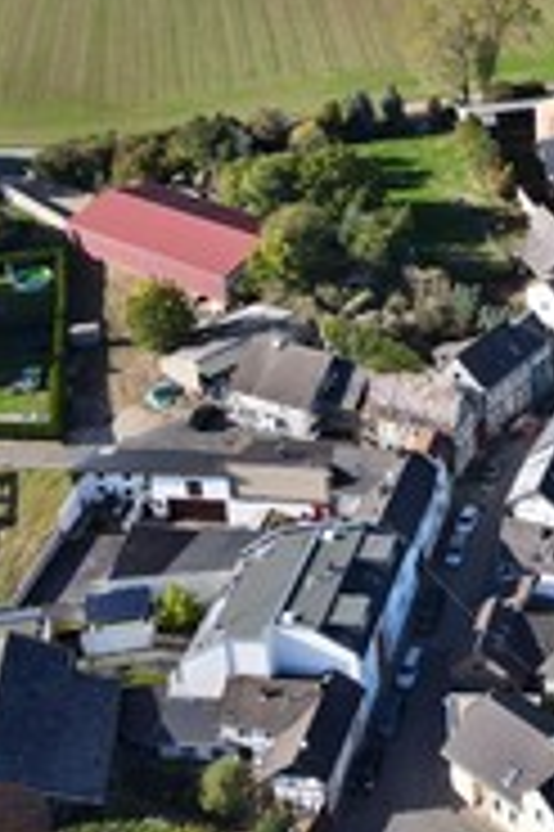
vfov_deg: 31.2
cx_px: 698
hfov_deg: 20.2
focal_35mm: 62
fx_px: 1434
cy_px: 119
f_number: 2.8
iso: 100
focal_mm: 4.5
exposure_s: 1/350
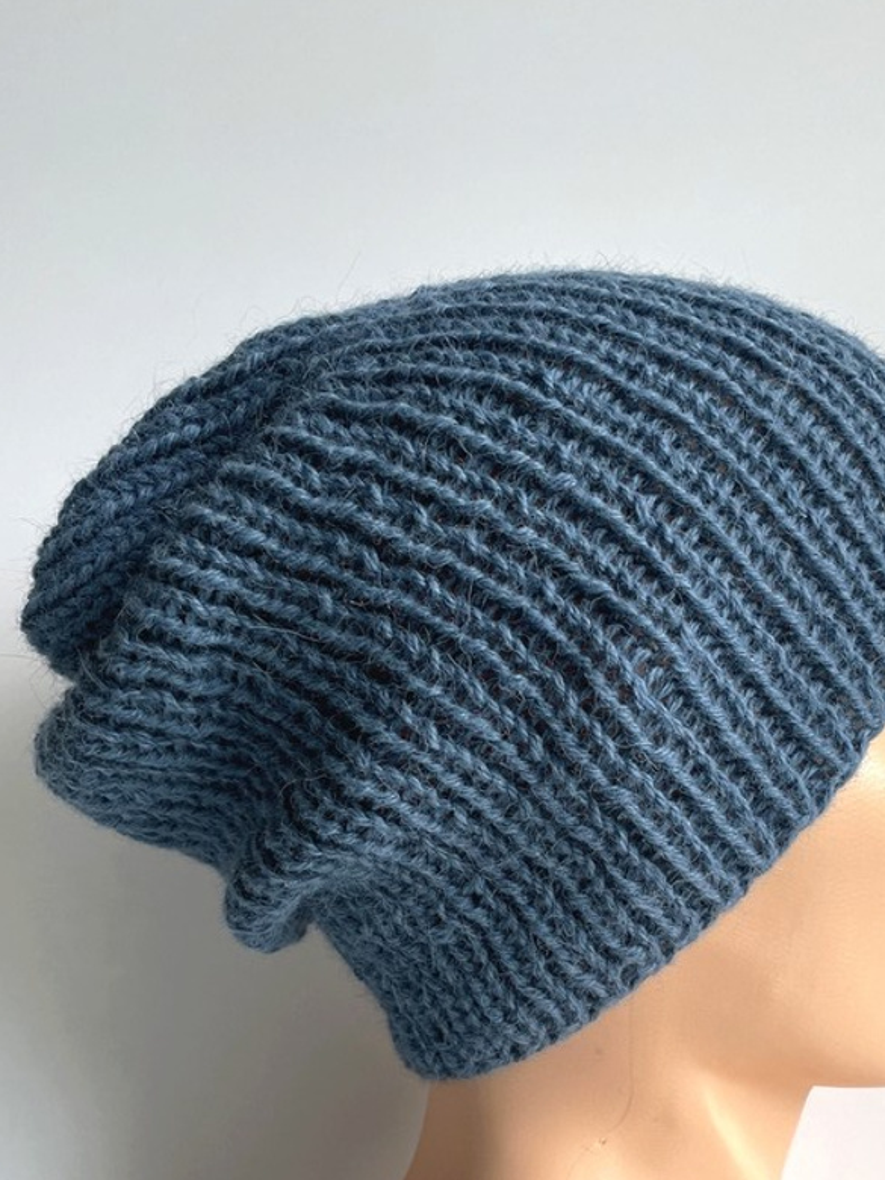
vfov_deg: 45.2
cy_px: 883
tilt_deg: -3.2
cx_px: 569
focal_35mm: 40
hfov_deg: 35.7
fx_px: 1364
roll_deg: -1.0
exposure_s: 1/121
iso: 64
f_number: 1.6
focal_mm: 4.2
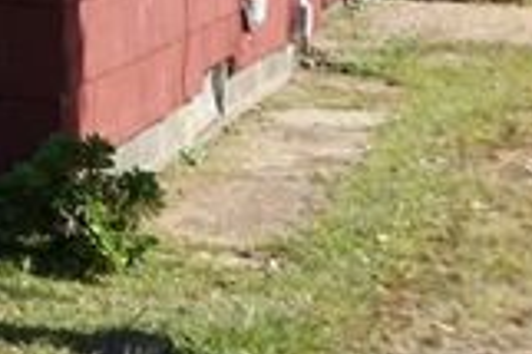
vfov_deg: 8.8
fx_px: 2259
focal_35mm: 153
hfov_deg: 11.6
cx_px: -638
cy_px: -101
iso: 100
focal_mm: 16
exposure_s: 1/160
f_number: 9
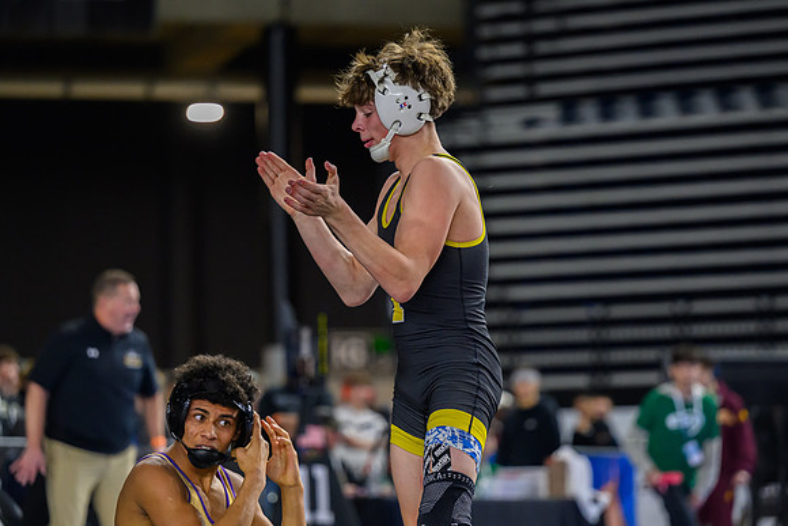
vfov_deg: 8.9
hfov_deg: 13.3
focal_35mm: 155
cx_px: 419
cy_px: 269
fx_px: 3385
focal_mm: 130
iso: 4000
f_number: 2.8
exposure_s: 1/800
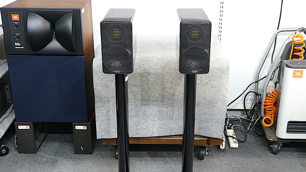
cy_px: 106
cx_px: 155
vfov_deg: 24.4
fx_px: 398
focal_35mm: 49
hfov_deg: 42.1
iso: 200
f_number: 3.9
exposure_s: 1/5
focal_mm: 7.8
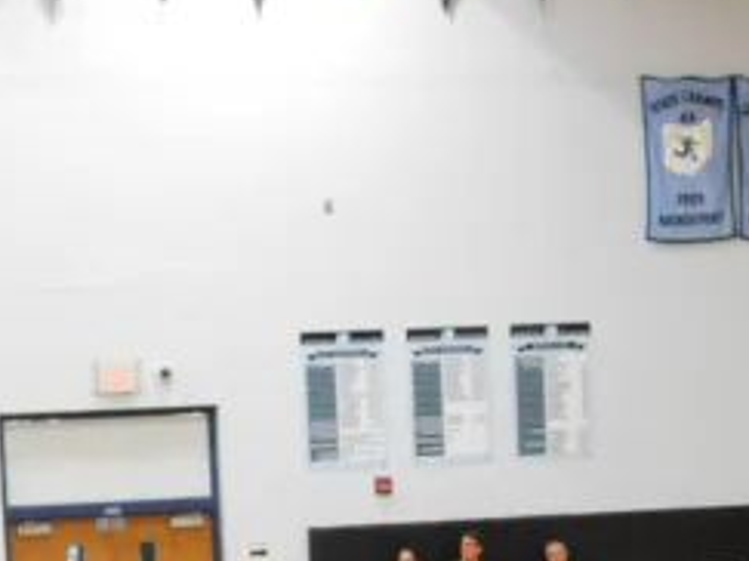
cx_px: 304
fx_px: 2379
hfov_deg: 17.9
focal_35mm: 110
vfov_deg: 13.0
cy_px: 746
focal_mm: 7.1
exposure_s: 1/25
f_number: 3.6
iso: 400
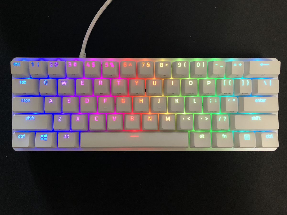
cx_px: 144
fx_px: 232
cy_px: 108
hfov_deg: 63.4
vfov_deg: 49.7
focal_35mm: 28
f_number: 1.8
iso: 50
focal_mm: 3.99
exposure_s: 1/17
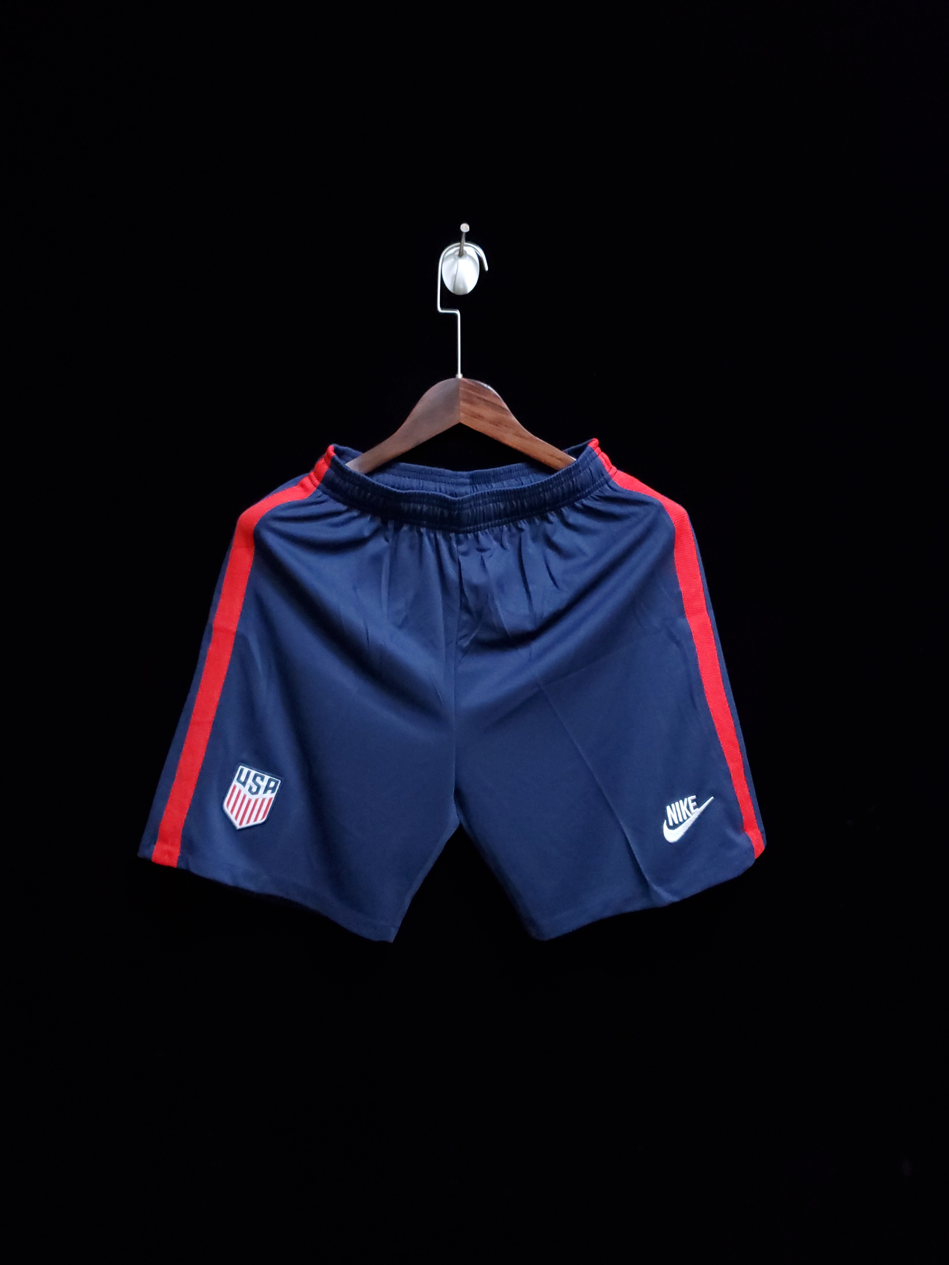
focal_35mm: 27
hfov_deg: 51.3
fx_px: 987
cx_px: 465
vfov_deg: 65.3
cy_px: 636
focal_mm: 4.3
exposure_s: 1/30
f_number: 1.5
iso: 500
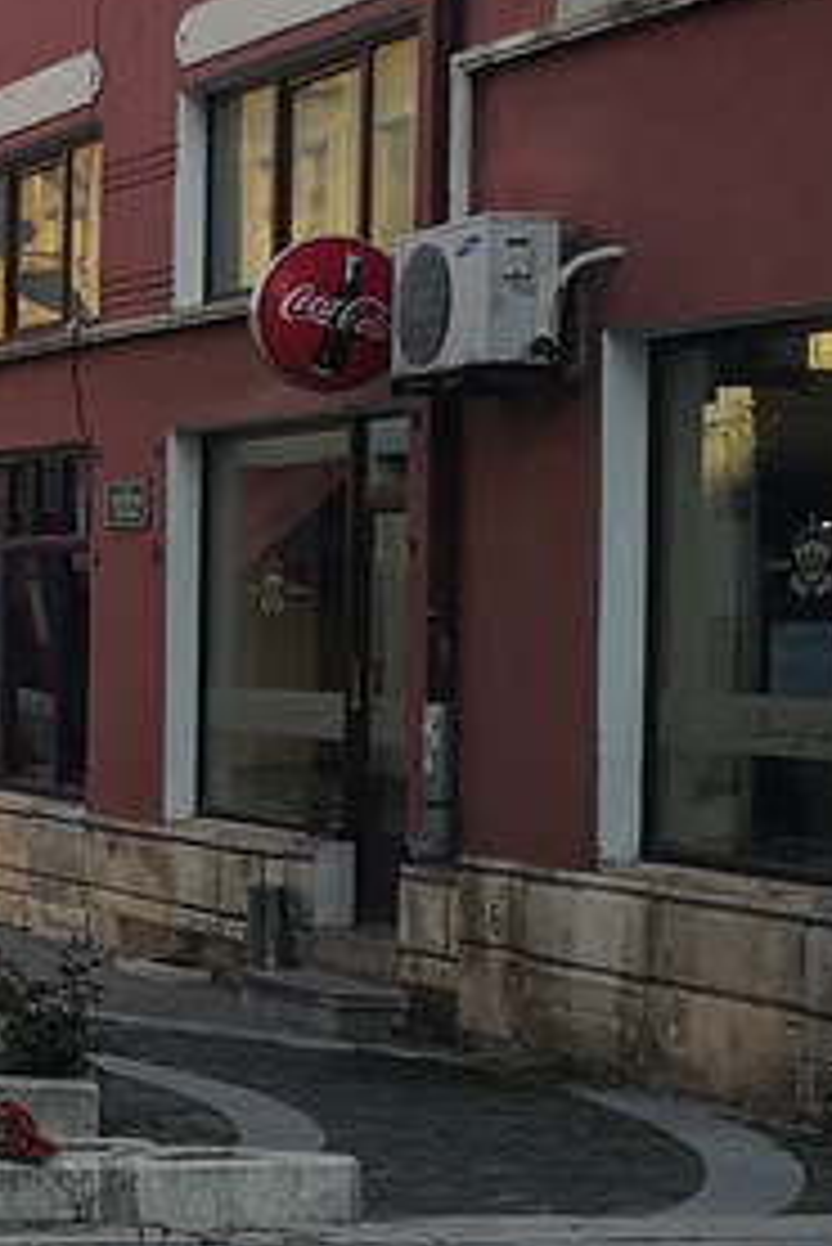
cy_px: 616
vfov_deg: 18.9
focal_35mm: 108
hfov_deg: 11.1
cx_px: -1023
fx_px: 3739
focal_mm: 3.95
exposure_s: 1/759
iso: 50
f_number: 1.8
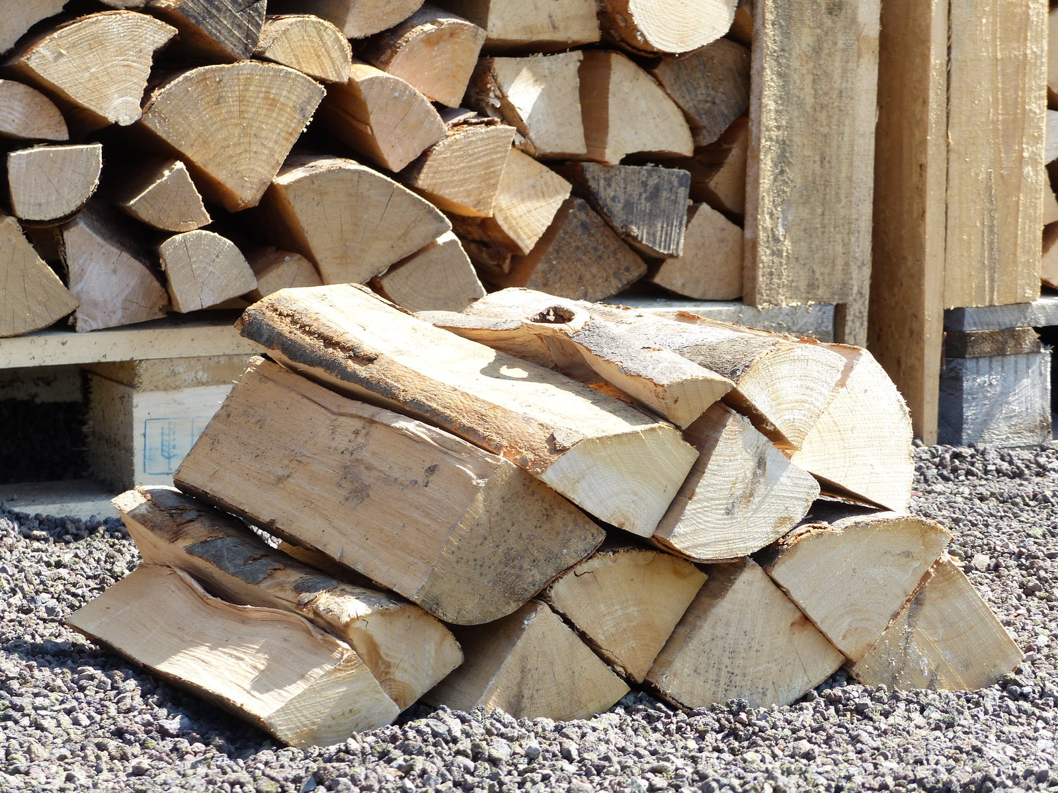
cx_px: 529
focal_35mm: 107
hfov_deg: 18.4
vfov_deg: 13.8
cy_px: 396
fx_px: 3270
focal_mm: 19.2
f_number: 4
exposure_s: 1/320
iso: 100
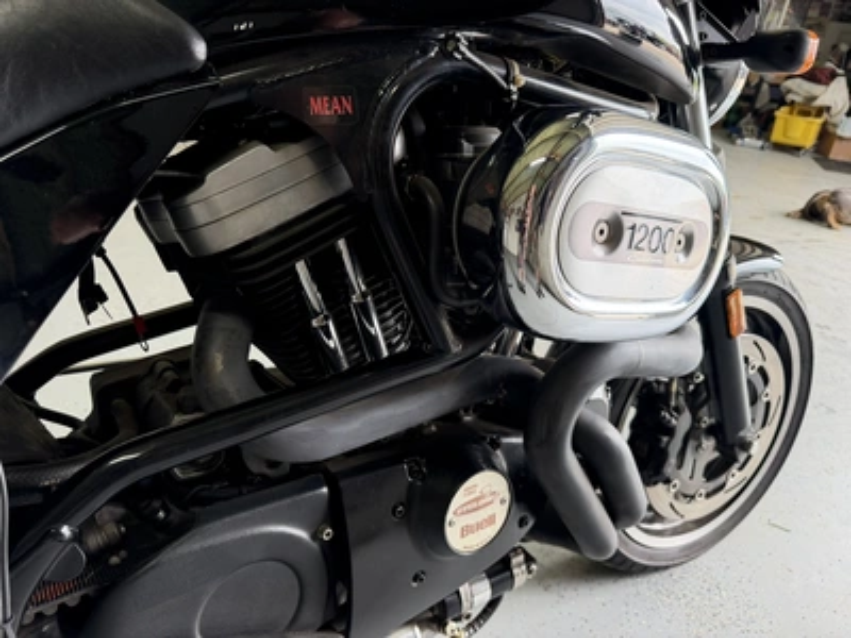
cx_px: 426
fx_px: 590
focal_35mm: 24
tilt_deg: -25.1
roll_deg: -5.6
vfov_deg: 56.8
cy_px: 319
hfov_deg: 71.6
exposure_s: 1/226
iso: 200
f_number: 1.78
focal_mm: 6.76
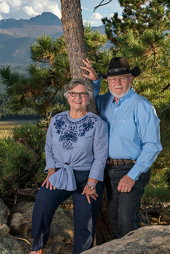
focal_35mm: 70
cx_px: 85
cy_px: 127
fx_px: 496
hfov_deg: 19.5
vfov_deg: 28.8
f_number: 8
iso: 100
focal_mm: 70
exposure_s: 1/250
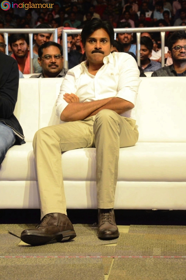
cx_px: 93
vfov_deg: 19.5
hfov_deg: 13.0
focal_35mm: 105
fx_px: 817
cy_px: 140
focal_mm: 70
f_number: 5.6
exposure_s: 1/100
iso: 5000
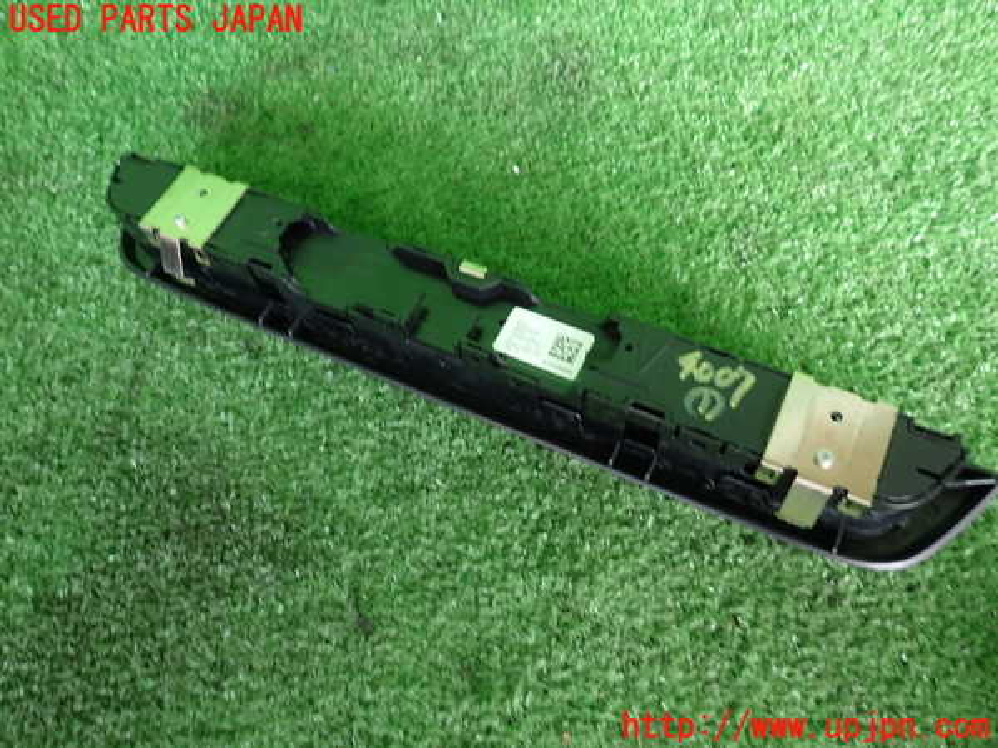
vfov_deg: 54.9
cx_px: 499
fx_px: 721
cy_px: 374
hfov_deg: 69.4
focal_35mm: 25
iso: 200
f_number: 2
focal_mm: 4.5
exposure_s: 1/50
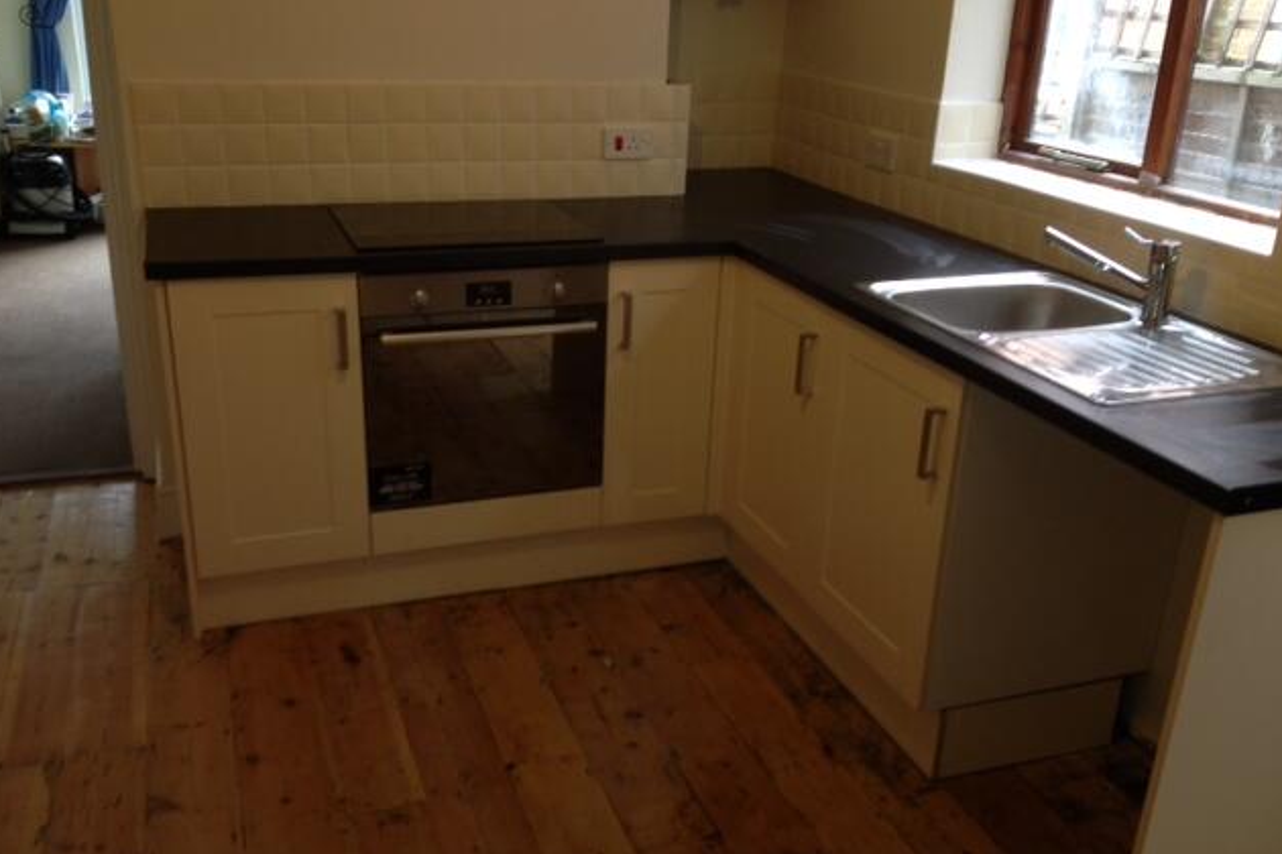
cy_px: 451
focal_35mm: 37
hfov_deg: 51.9
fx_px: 1318
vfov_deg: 35.9
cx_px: 637
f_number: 2.4
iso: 50
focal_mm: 4.28
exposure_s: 1/20
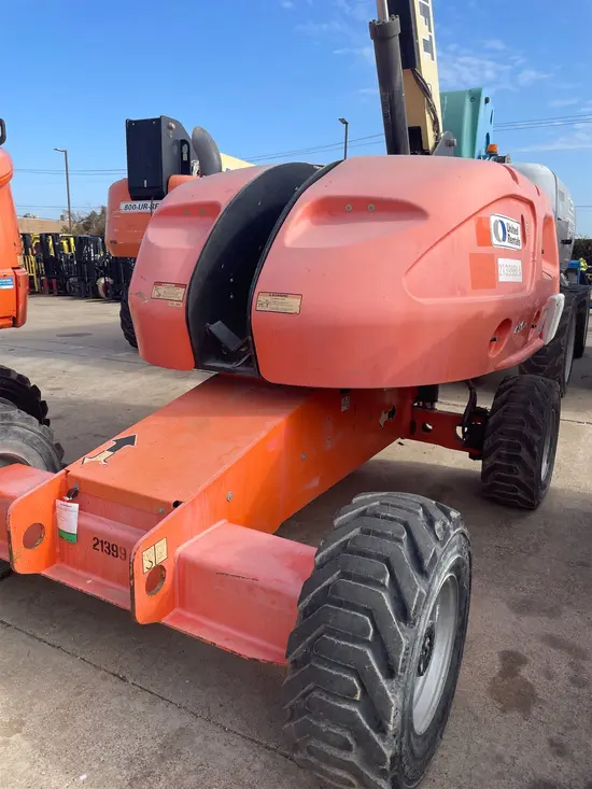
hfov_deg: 53.1
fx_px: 593
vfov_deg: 67.3
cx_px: 296
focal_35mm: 26
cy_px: 394
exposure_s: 1/2212
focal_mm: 4.2
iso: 32
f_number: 1.6
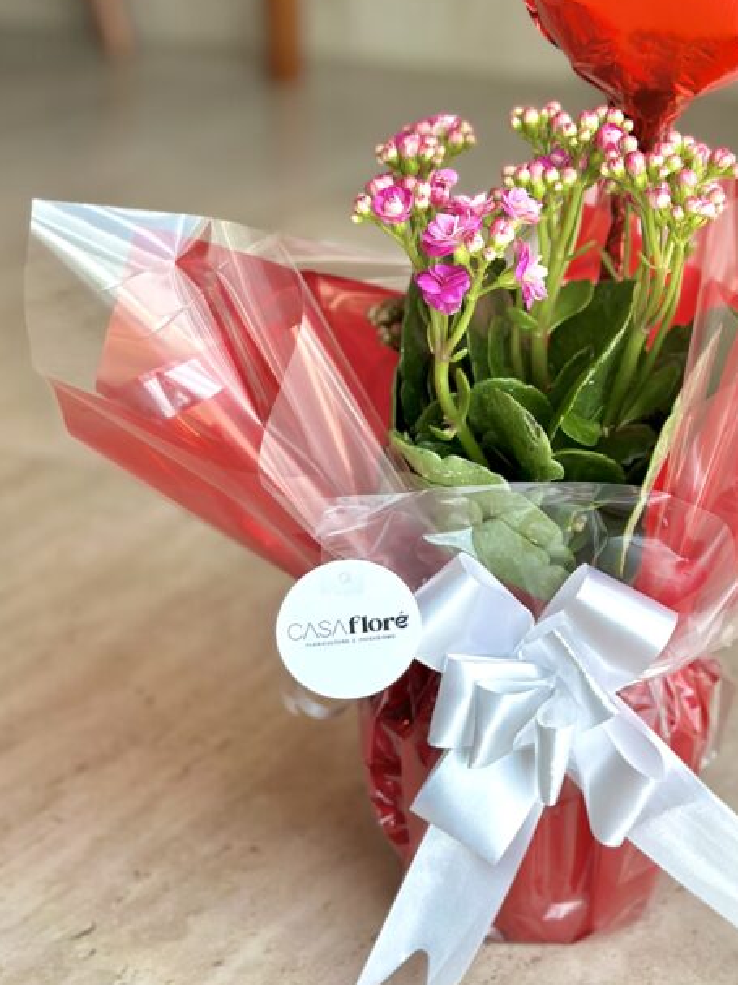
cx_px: 564
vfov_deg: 24.0
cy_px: 315
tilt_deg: -16.8
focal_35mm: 81
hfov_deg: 18.1
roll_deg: -0.4
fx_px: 2303
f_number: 1.78
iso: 80
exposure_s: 1/561
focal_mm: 6.86
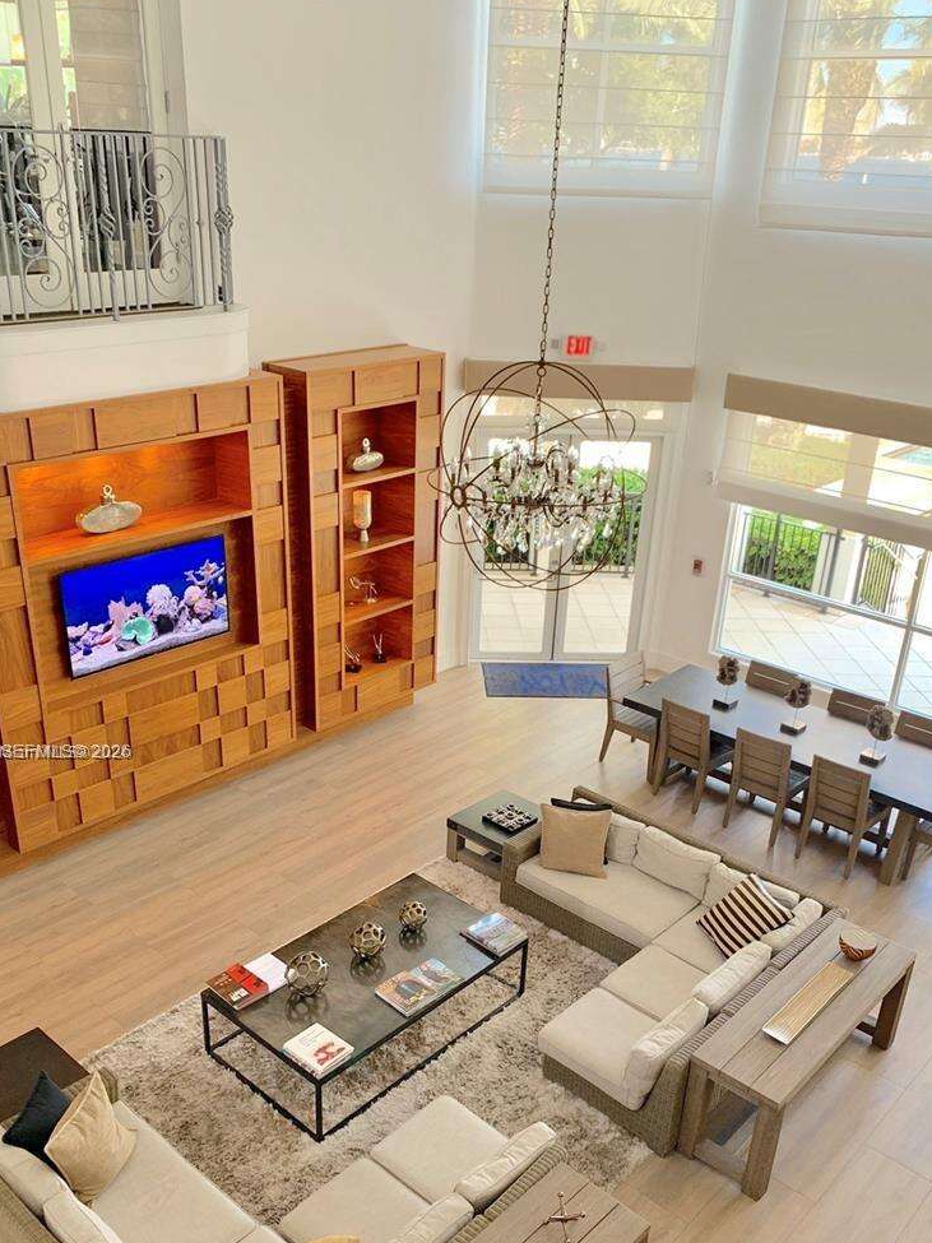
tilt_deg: -27.7
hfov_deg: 44.2
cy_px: 753
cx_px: 469
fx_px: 1149
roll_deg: -2.3
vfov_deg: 56.3
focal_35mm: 32
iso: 80
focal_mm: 4.25
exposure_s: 1/121
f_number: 1.8
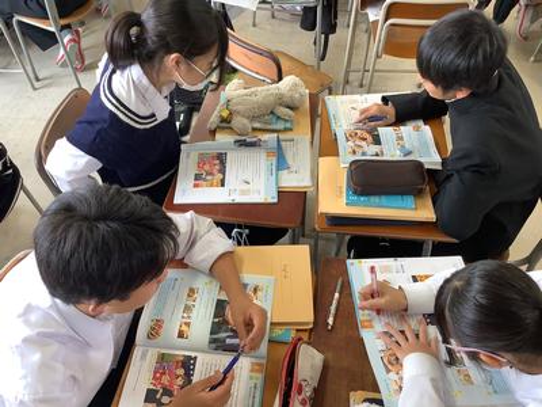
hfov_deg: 58.4
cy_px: 204
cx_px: 271
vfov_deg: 45.4
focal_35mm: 31
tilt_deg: -50.8
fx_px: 485
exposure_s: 1/60
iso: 80
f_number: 2.4
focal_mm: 3.3
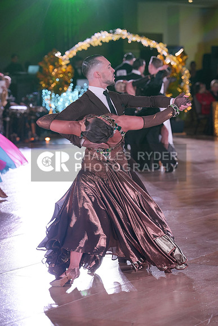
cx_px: 109
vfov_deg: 16.4
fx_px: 1135
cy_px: 163
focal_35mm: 125
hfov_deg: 11.0
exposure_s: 1/400
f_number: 4
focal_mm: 125
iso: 1600
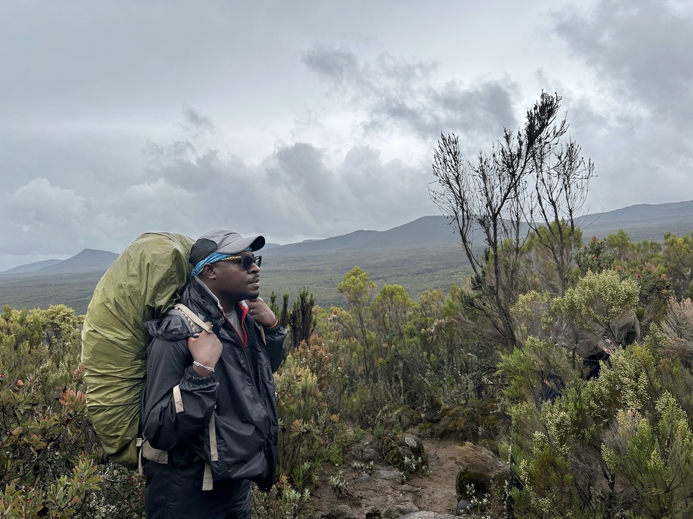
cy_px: 260
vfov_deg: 53.1
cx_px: 346
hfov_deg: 67.3
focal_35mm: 26
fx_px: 521
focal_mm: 5.7
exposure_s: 1/3257
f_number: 1.5
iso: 50
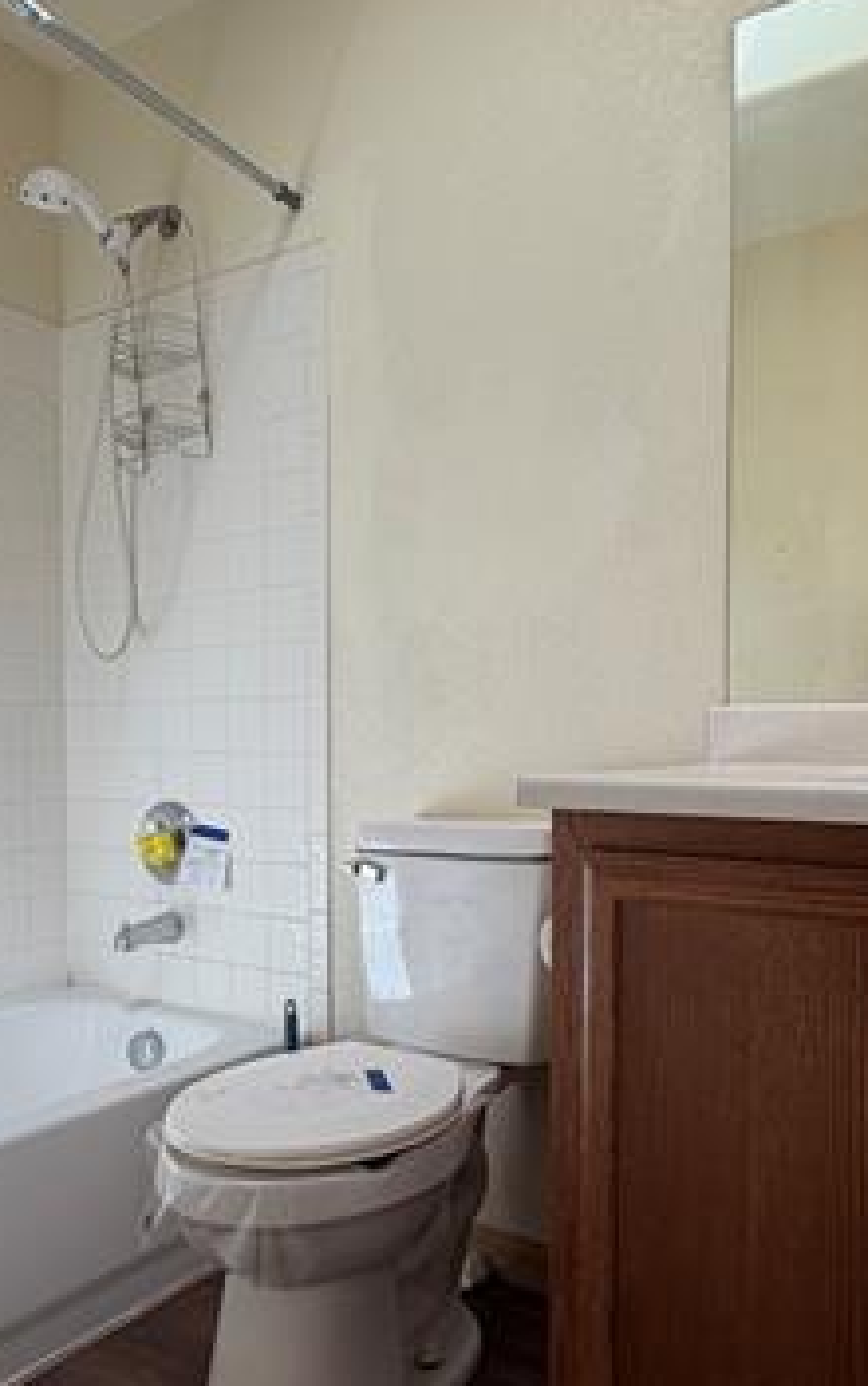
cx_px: 541
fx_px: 1020
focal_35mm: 27
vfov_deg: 68.1
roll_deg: +0.3
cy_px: 772
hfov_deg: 45.7
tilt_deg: -1.8
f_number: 2.2
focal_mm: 2.22
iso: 64
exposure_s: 1/120
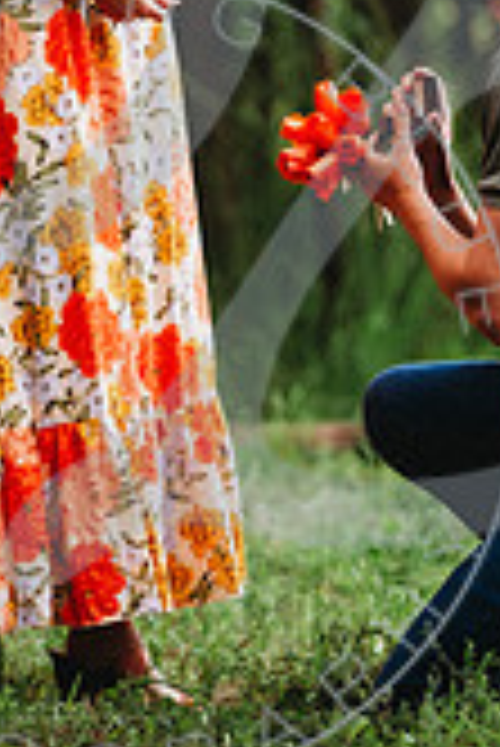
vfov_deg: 5.8
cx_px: 306
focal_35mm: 352
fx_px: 7318
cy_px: 40
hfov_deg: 3.9
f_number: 2.8
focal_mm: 130
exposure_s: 1/320
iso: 1250
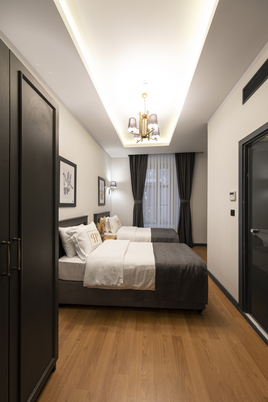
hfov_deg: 90.0
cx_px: 134
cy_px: 201
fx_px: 134
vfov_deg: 112.6
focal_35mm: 12
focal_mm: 8
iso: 160
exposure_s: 1/1.25
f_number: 8
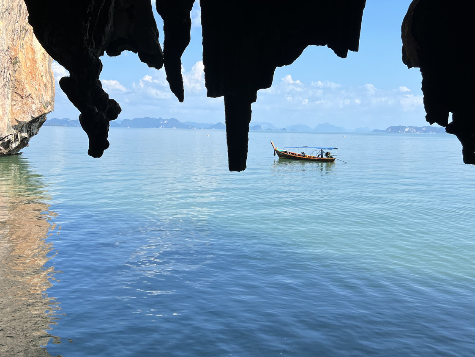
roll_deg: -0.9
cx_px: 188
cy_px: 122
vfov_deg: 38.3
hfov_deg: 49.8
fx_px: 508
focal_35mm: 37
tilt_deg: +0.2
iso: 50
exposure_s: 1/3460
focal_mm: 5.7
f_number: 1.5
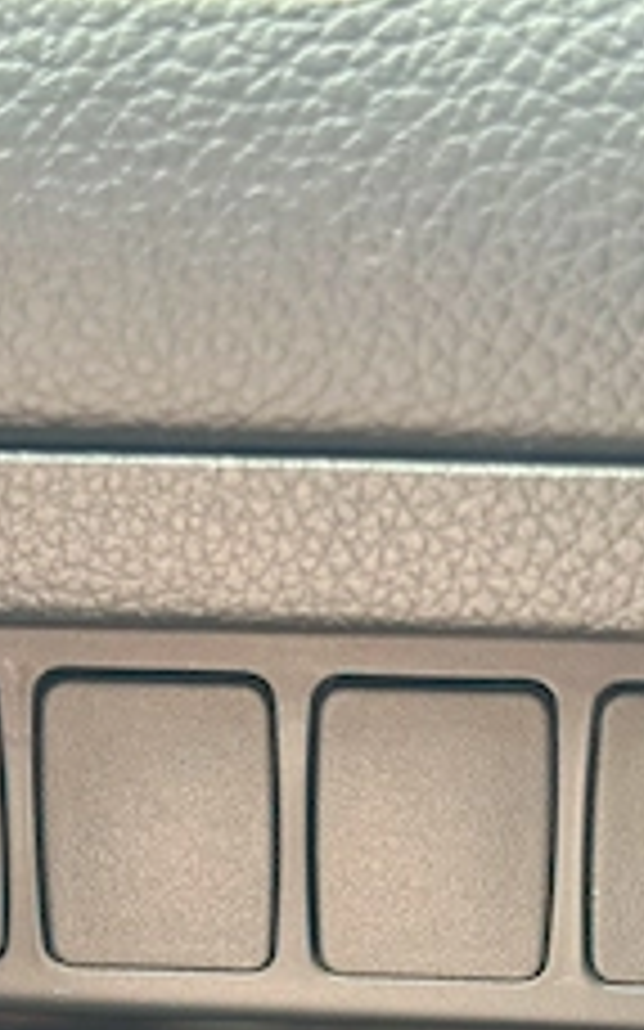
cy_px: 859
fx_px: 2501
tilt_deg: -20.6
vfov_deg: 22.9
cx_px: 351
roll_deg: -1.5
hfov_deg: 14.7
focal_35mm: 89
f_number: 1.78
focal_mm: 6.86
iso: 250
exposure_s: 1/40
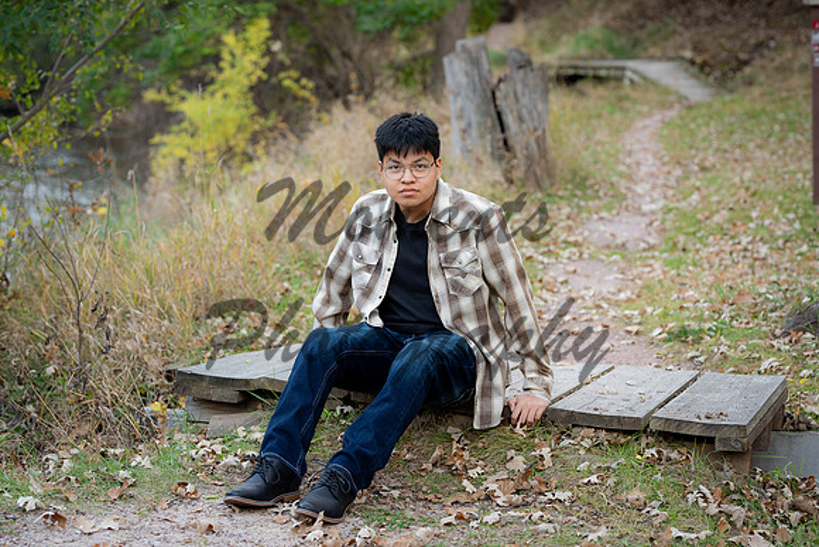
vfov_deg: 16.1
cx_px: 410
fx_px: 1934
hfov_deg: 23.9
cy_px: 274
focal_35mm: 85
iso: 200
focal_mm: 85
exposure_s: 1/125
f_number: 3.5
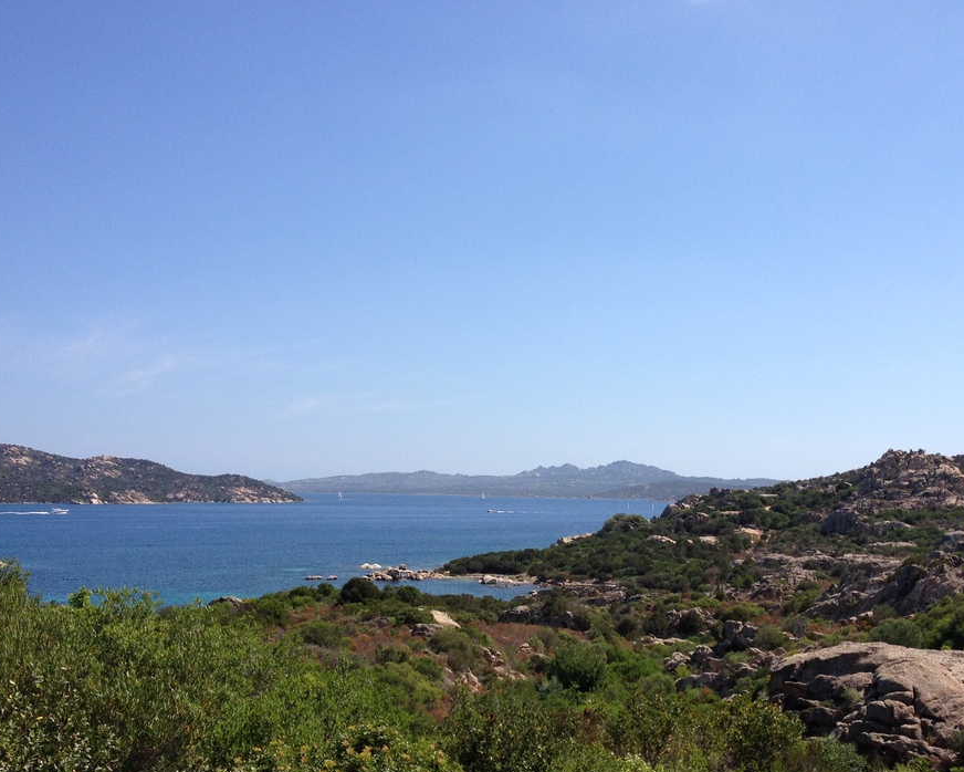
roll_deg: -0.6
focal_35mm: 47
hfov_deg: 39.4
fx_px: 1341
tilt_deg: -2.5
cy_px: 480
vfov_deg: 32.0
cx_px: 558
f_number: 2.4
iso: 50
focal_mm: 4.28
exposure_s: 1/1842
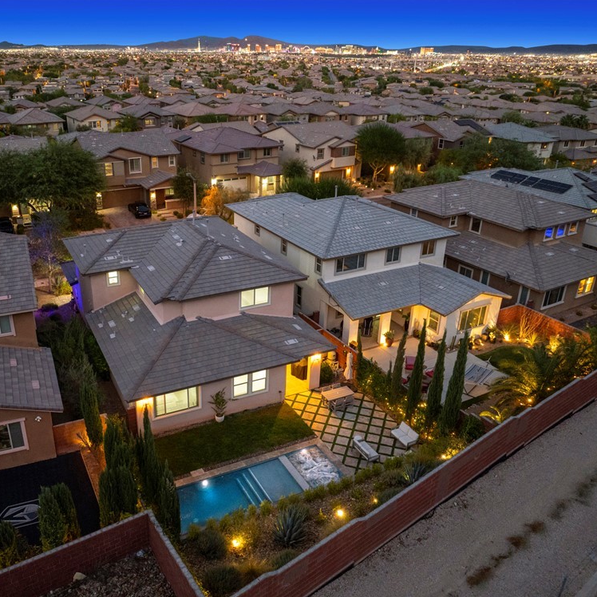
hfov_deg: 55.2
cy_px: 303
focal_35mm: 29
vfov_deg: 55.6
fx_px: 566
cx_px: 237
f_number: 2.8
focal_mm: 12.29
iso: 1060
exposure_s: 1/8
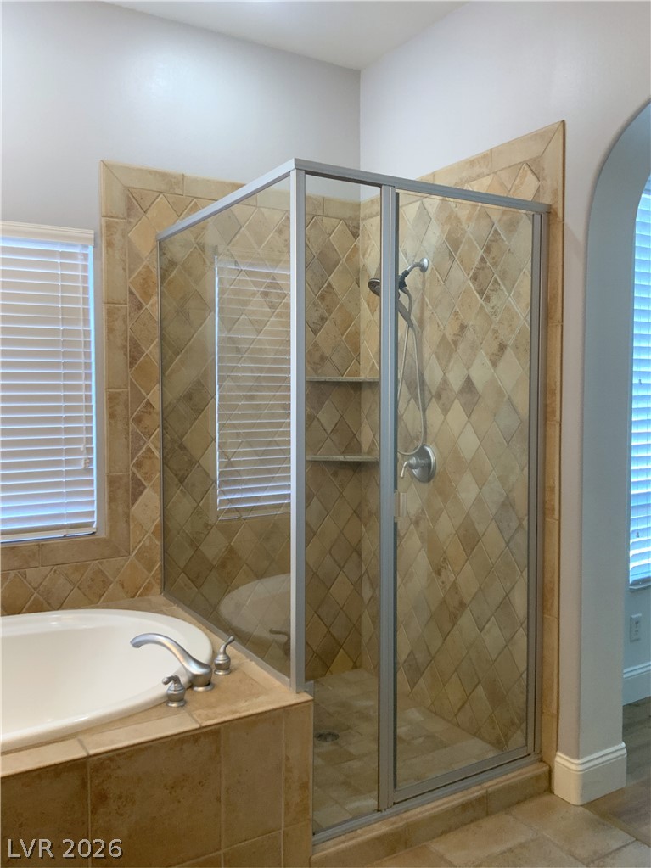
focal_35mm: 29
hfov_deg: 48.2
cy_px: 434
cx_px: 326
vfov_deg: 61.7
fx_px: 727
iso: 125
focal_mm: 3
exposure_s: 1/60
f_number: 1.8
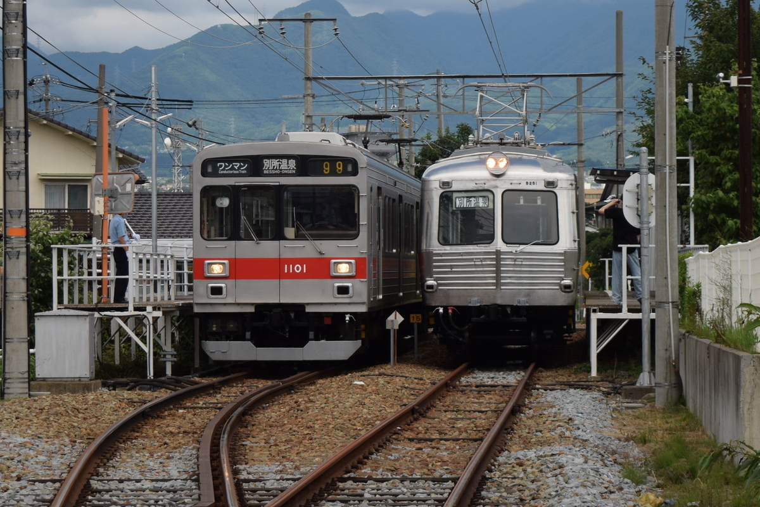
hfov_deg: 24.6
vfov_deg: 16.6
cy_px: 254
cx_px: 380
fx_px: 1742
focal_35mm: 82
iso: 200
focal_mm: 55
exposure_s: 1/1250
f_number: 5.6
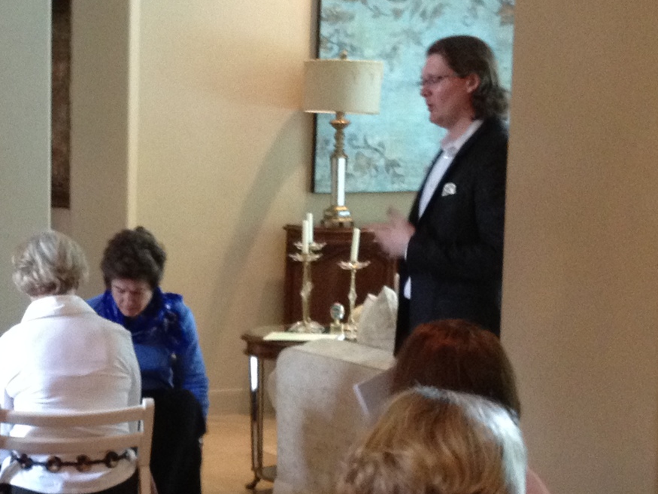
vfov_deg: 14.8
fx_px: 1901
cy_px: 335
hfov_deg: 19.1
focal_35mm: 100
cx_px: 14
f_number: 2.4
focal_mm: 4.28
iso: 250
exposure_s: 1/20
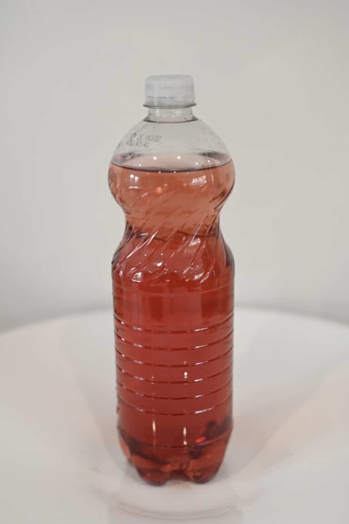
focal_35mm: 50
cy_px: 262
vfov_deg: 39.6
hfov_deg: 27.0
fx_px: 728
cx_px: 174
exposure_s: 1/125
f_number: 2.8
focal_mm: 50
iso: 1400
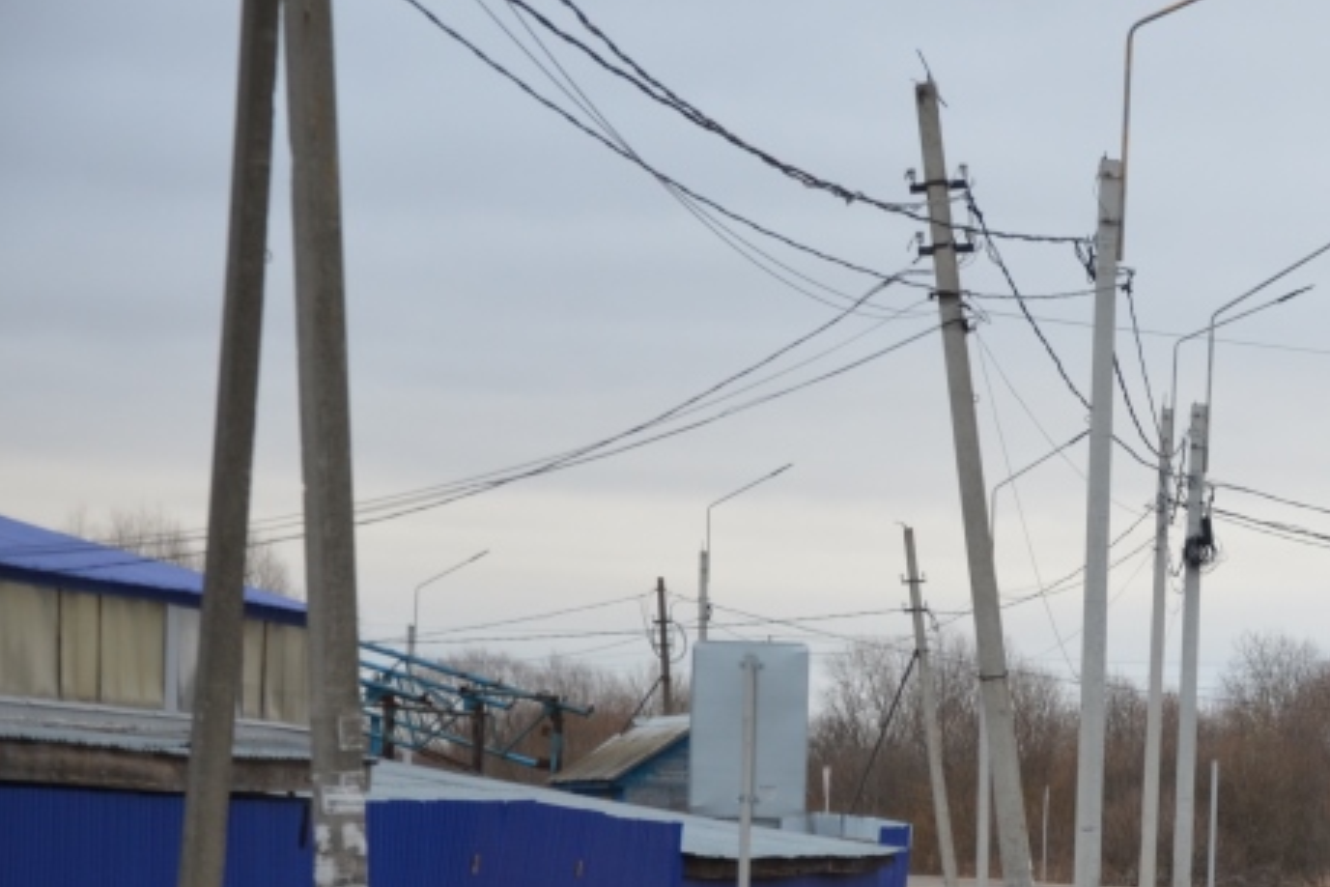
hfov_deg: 13.4
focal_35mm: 150
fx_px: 5545
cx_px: 1478
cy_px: 936
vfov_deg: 9.1
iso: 400
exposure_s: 1/100
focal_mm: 45
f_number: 5
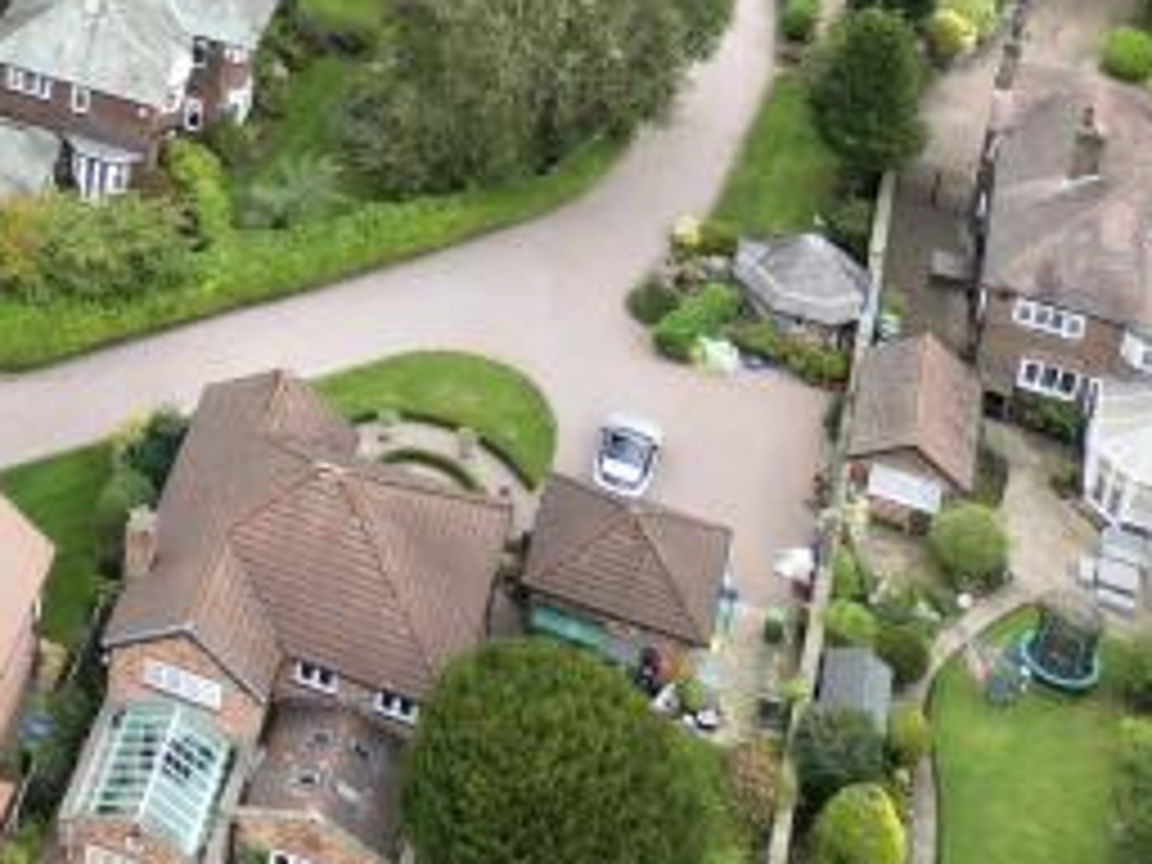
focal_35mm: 96
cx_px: -594
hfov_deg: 18.1
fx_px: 3195
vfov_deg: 13.8
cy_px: -688
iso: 200
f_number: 1.7
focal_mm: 6.72
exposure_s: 1/1250
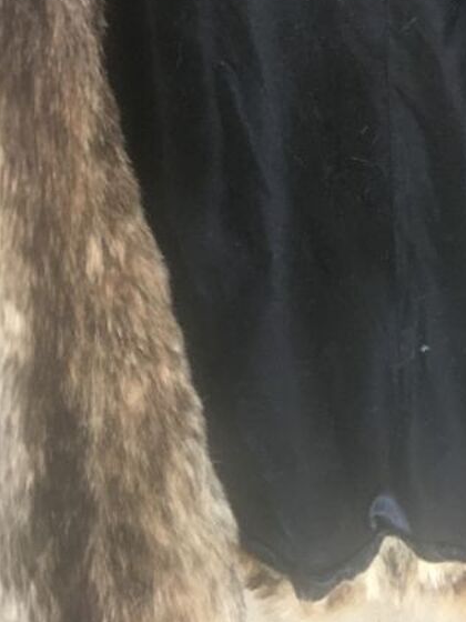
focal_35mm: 69
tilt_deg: -18.9
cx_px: 447
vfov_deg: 25.5
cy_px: -112
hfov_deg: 20.7
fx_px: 1239
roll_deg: -1.7
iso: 64
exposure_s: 1/17
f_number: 2.2
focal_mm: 4.15
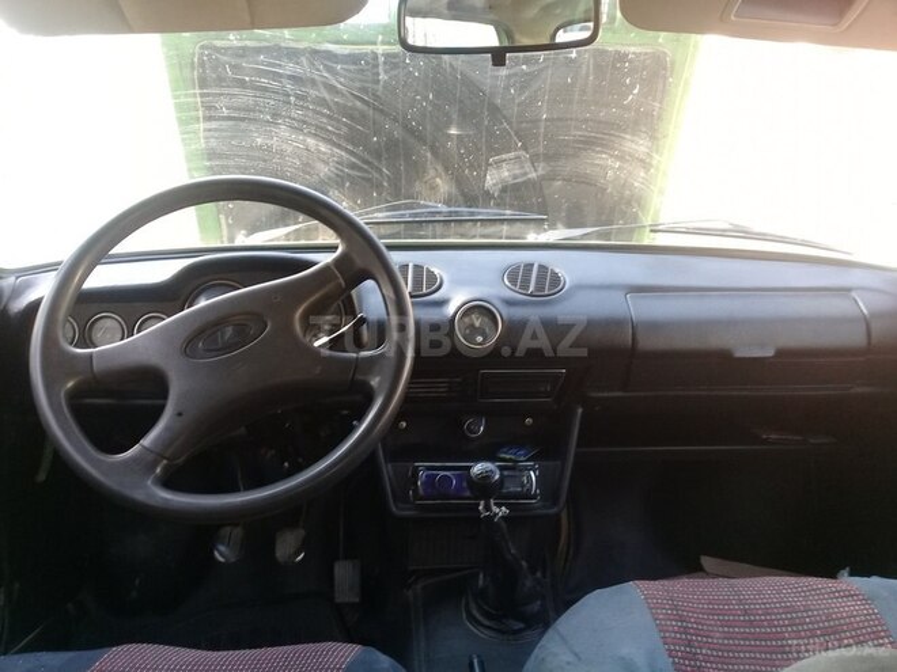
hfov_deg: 58.4
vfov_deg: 45.4
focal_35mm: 31
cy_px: 336
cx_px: 448
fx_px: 803
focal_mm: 3.3
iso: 50
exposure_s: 1/33
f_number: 2.2
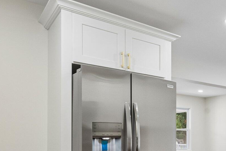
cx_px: 239
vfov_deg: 34.1
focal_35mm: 38
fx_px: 239
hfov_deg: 41.9
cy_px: 120
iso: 1250
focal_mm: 15
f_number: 7.1
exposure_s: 1/60
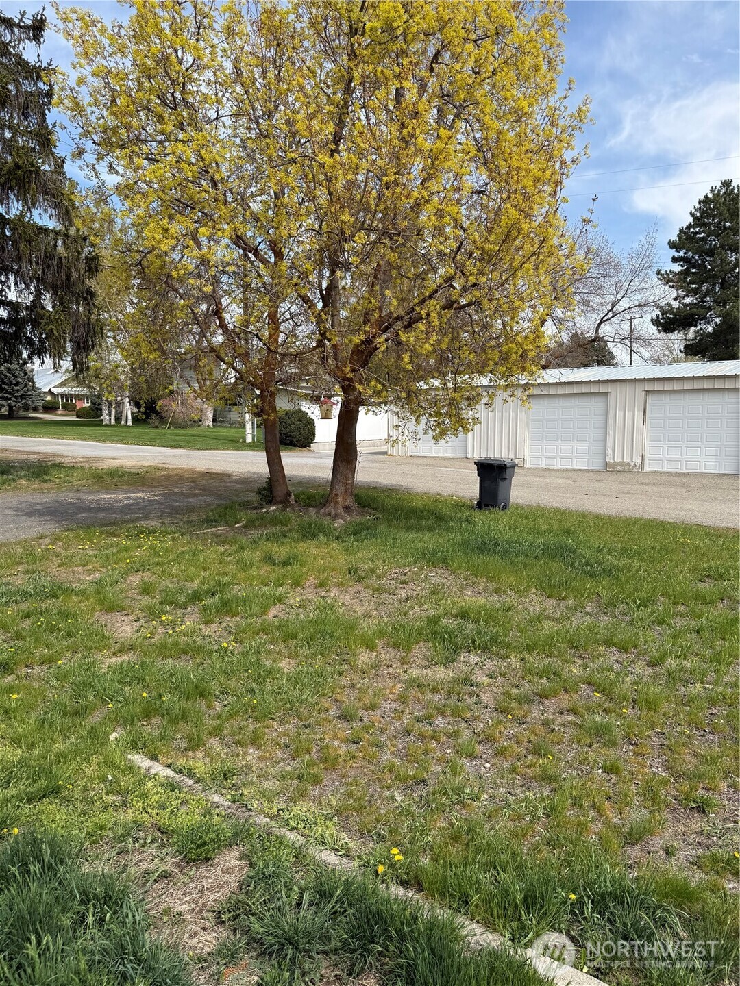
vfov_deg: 71.6
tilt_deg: -5.9
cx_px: 370
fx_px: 684
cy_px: 493
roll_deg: -0.6
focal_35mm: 24
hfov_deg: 56.8
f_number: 1.78
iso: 80
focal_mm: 6.76
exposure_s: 1/3021
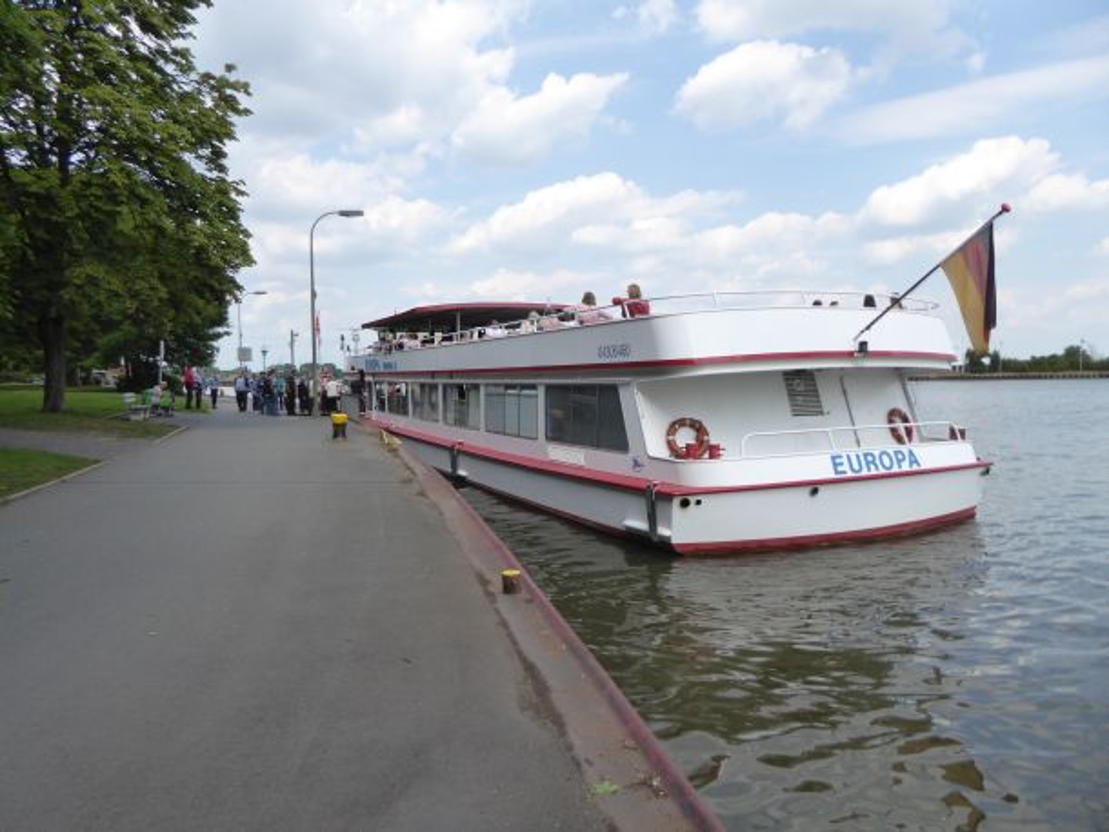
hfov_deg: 69.4
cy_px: 416
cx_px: 554
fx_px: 801
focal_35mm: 25
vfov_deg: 54.9
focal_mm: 4.3
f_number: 3.3
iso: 160
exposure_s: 1/1000
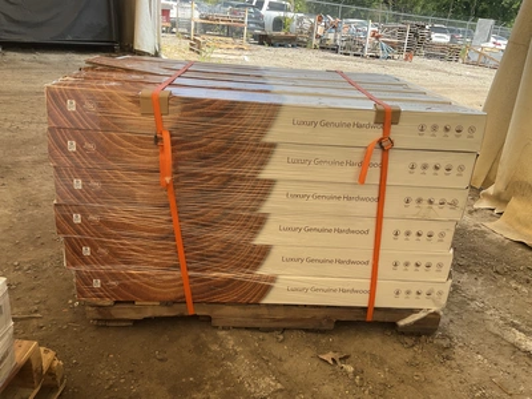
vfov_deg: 48.2
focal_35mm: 29
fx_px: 446
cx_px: 266
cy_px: 200
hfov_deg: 61.7
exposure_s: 1/333
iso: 25
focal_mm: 3
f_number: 1.8
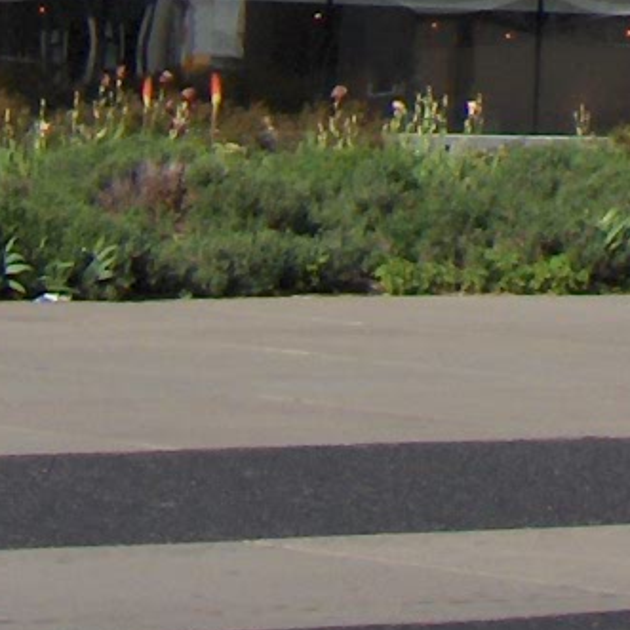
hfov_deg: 5.6
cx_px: 1743
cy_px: -1201
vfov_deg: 5.6
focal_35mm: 297
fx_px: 6115
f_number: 4.8
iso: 50
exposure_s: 1/625
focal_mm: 8
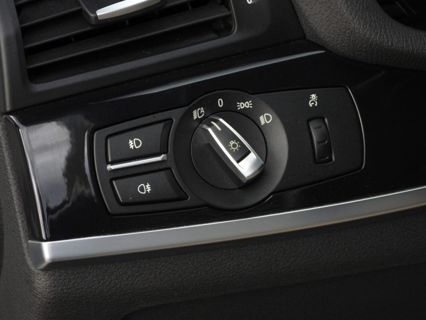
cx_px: 213
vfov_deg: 10.2
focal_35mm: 145
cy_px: 160
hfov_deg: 13.6
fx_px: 1784
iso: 280
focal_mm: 26.1
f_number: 4
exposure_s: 1/60
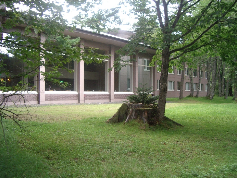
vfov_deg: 37.7
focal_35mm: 38
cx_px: 118
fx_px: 260
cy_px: 89
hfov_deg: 49.0
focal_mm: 5.8
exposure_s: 1/100
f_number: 2.6
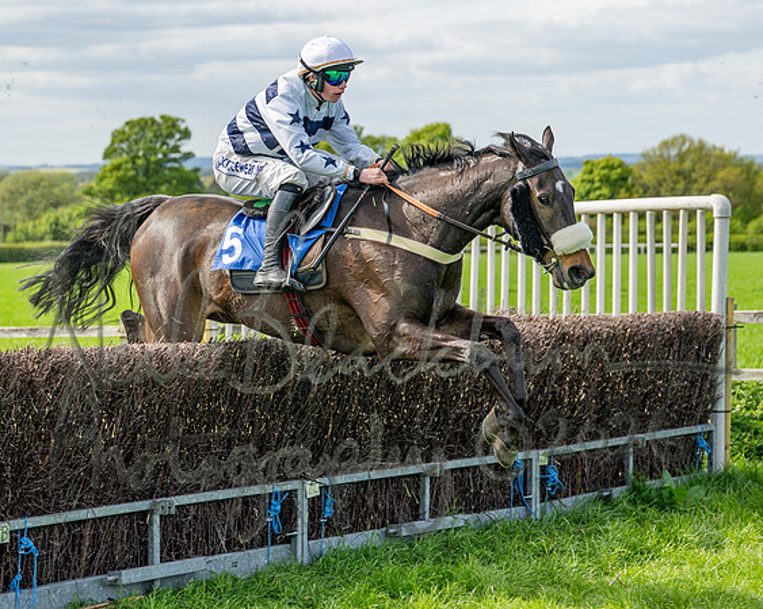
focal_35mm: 111
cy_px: 359
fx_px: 2508
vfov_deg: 13.9
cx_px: 288
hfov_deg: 17.3
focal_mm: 70
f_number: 4
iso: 200
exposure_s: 1/1600
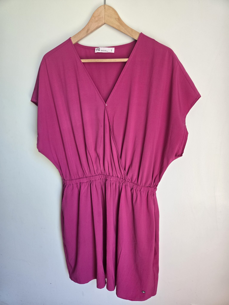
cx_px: 114
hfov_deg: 58.9
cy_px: 152
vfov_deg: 73.9
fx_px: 203
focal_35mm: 23
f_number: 1.8
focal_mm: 5.4
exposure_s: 1/180
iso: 125
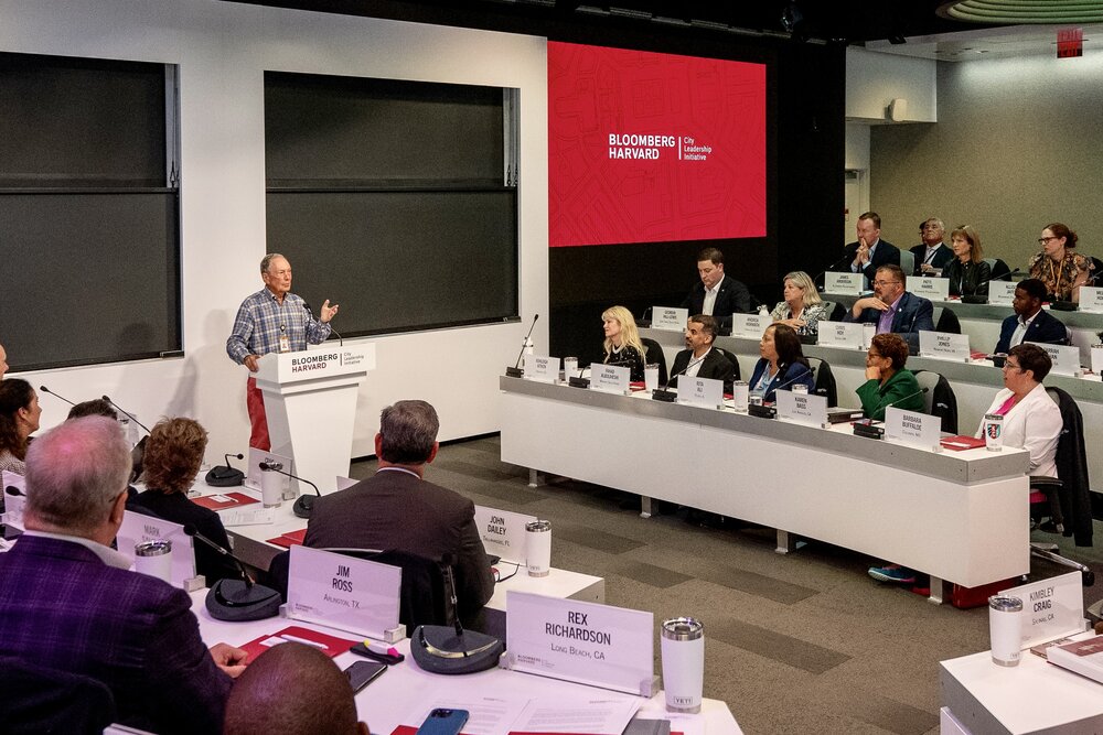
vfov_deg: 79.2
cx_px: 552
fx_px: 444
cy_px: 368
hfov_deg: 102.3
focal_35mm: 14
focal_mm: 14.5
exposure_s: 1/200
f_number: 3.5
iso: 1600
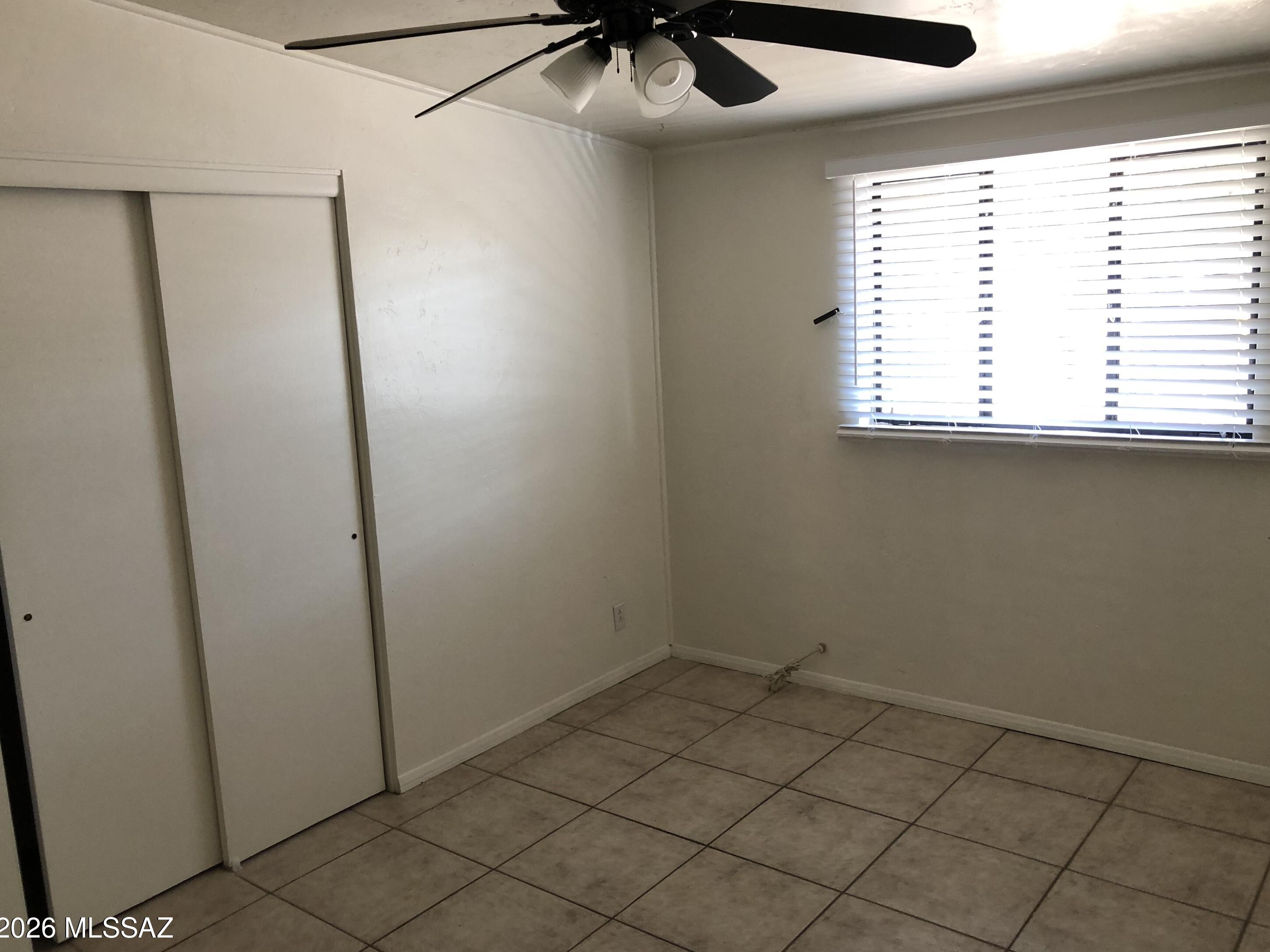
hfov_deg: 61.7
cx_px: 630
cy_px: 480
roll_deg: +2.8
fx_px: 1064
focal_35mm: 29
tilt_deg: -10.8
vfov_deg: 48.2
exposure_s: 1/24
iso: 40
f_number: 1.8
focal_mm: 3.99
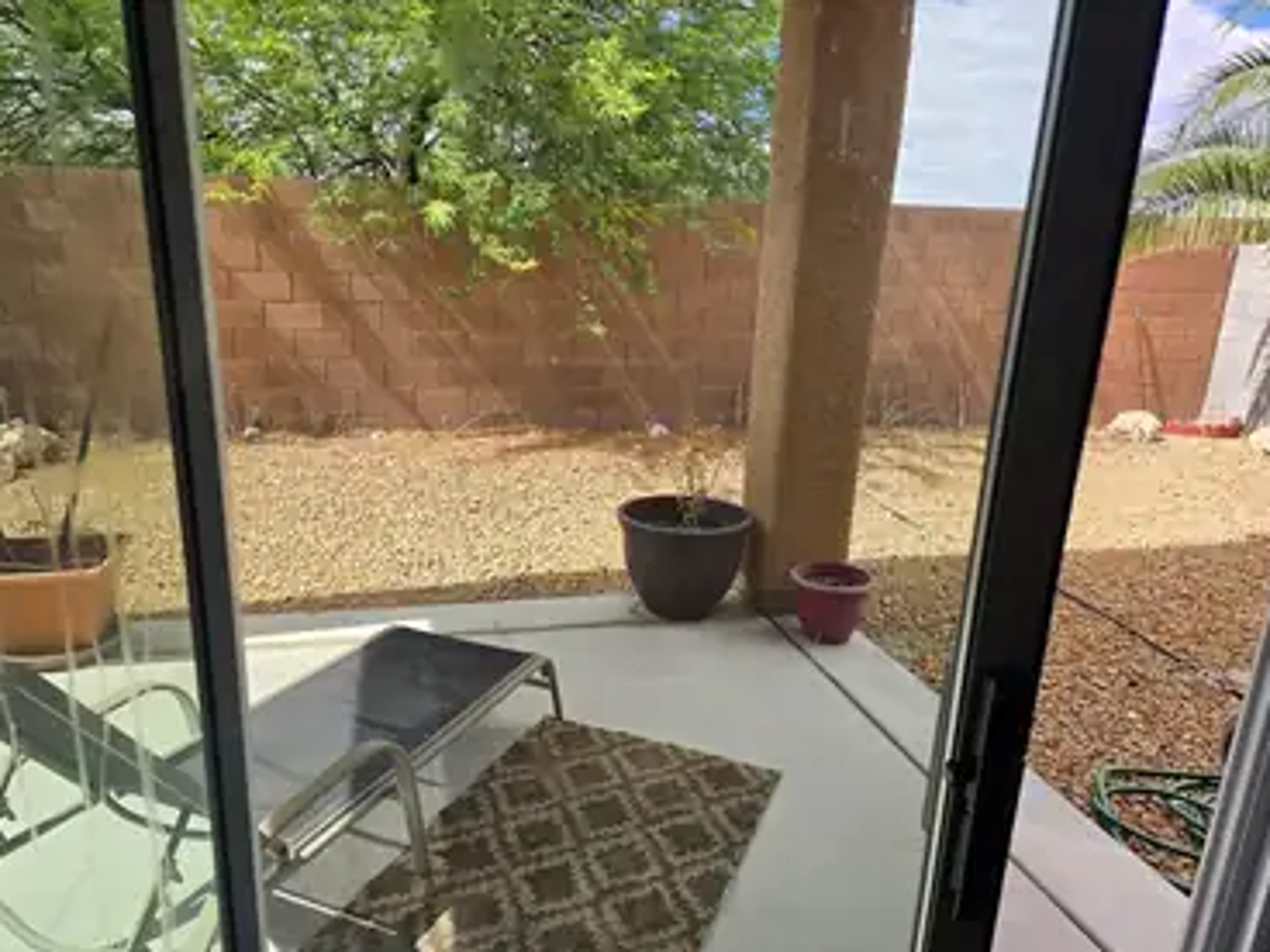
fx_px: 917
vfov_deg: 54.8
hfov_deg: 69.3
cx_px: 604
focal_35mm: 25
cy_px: 514
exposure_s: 1/333
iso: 12
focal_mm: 6.3
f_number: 1.7
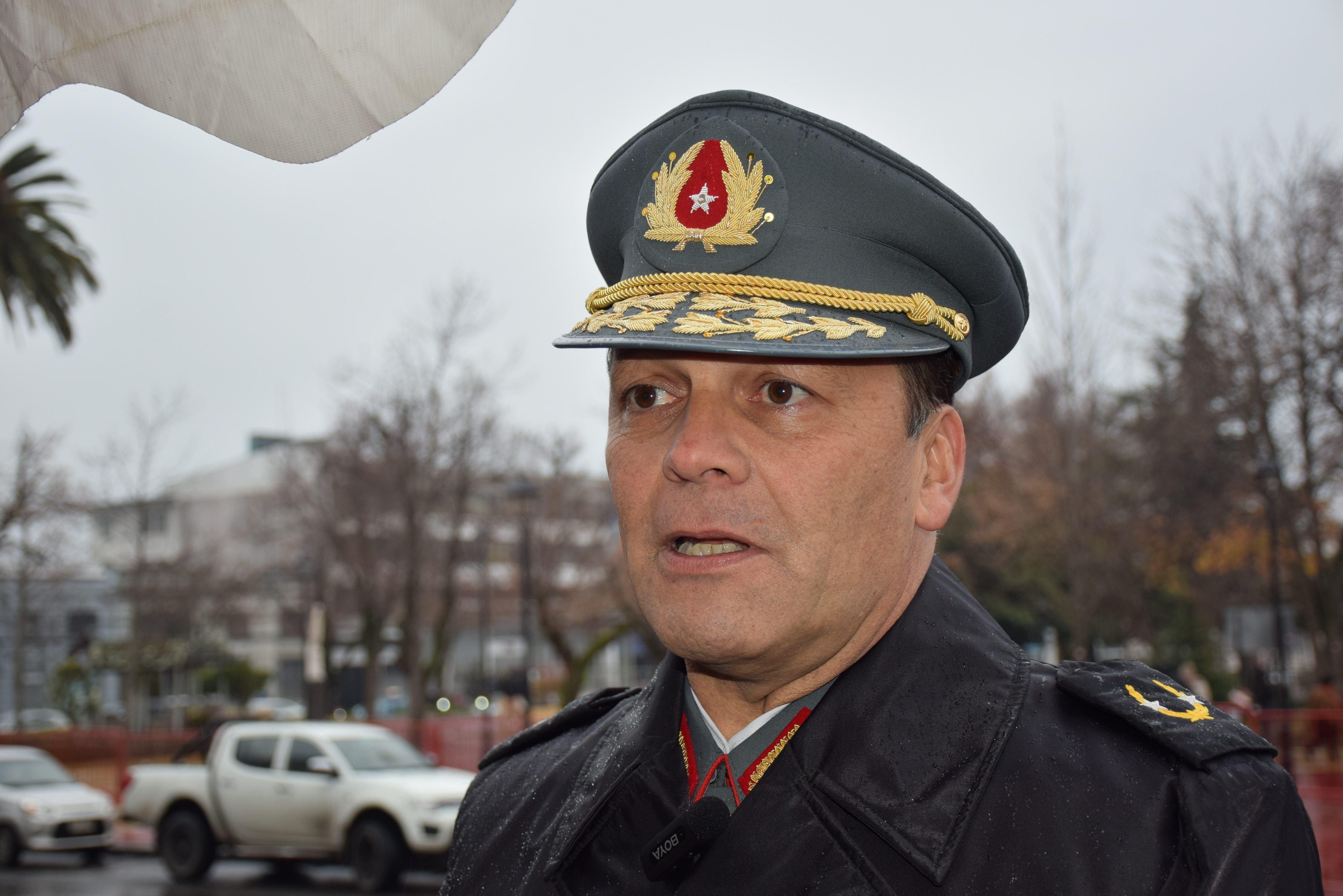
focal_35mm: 48
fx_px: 1791
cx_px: 672
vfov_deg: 28.1
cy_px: 448
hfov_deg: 41.1
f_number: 4
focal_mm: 32
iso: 100
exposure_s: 1/60
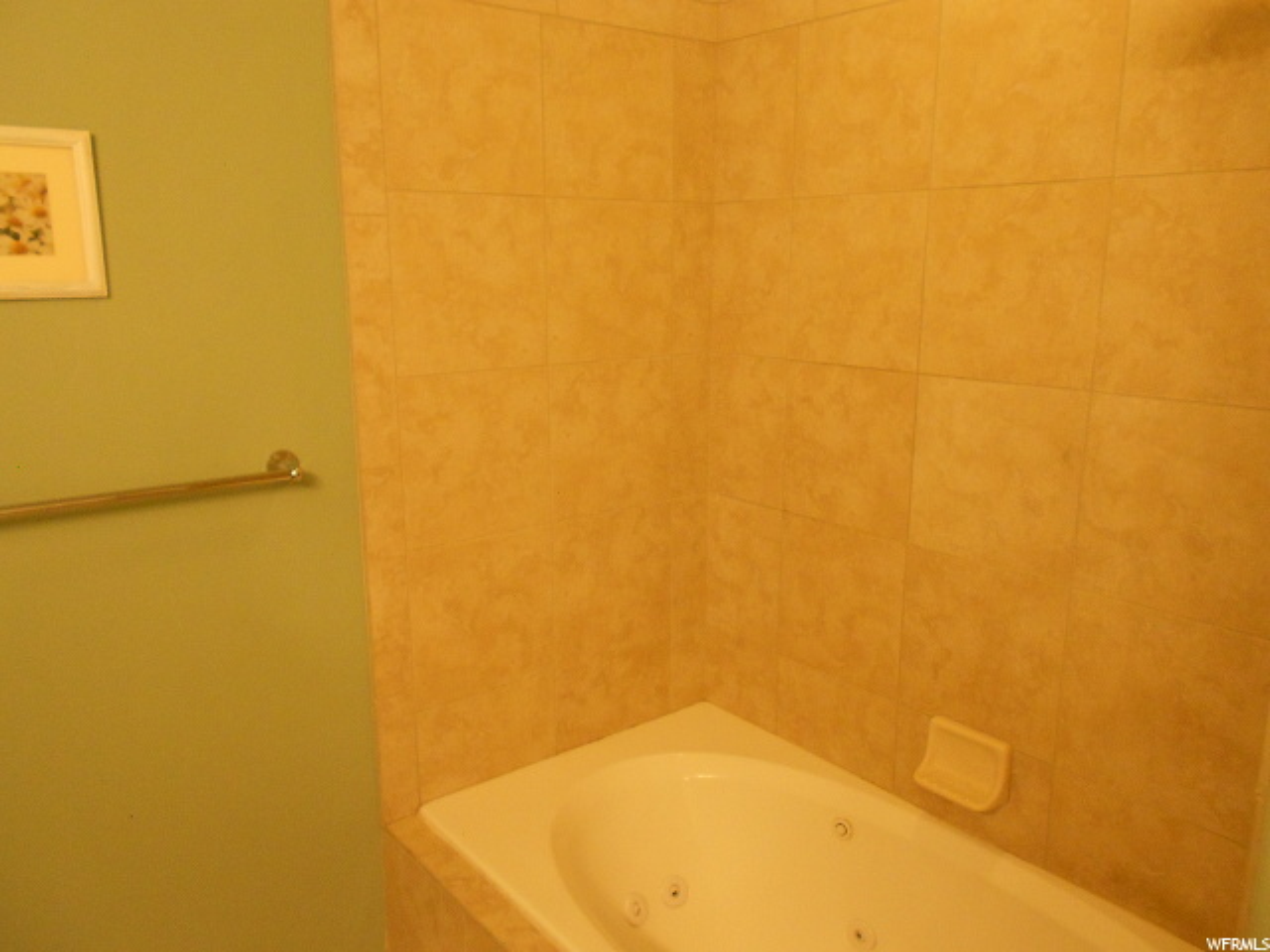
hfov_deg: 67.3
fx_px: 954
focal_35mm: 26
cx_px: 635
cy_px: 476
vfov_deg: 53.1
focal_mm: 4.6
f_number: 3.2
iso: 400
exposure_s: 1/30
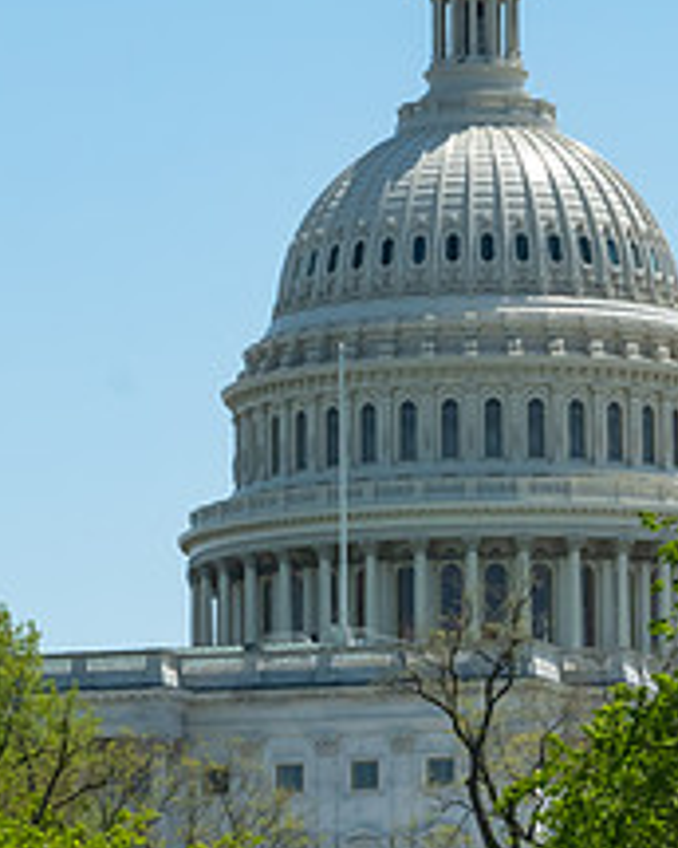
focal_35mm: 305
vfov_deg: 6.3
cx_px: 305
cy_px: 649
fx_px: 7650
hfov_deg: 5.1
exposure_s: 1/640
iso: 500
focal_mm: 55
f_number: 14
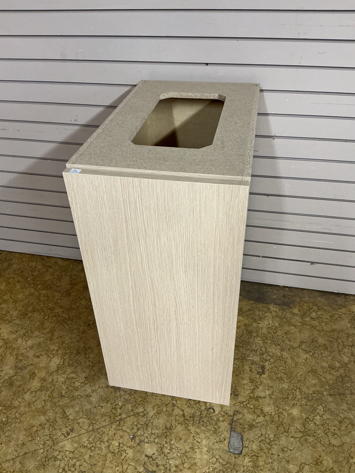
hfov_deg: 48.2
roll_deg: +2.2
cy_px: 236
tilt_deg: -34.0
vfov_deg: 61.7
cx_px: 178
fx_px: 397
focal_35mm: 29
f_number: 1.8
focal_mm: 3
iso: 125
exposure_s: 1/60
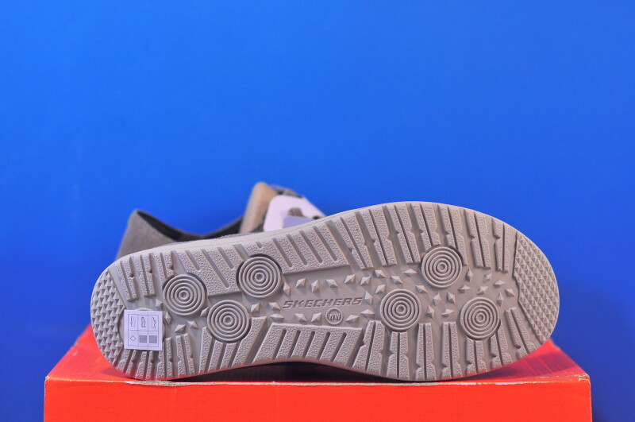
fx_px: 1321
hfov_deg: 27.0
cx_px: 318
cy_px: 211
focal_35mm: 75
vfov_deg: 18.1
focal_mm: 50
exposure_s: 1/320
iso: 250
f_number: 2.5
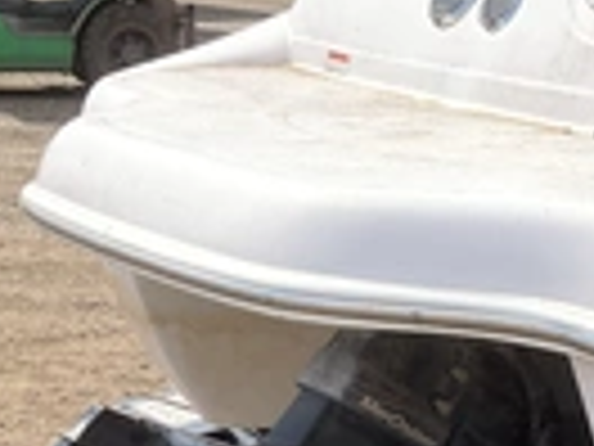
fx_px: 1510
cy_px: 559
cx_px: 576
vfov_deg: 16.0
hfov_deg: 21.6
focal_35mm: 88
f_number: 1.8
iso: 25
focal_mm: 3
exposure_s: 1/1035
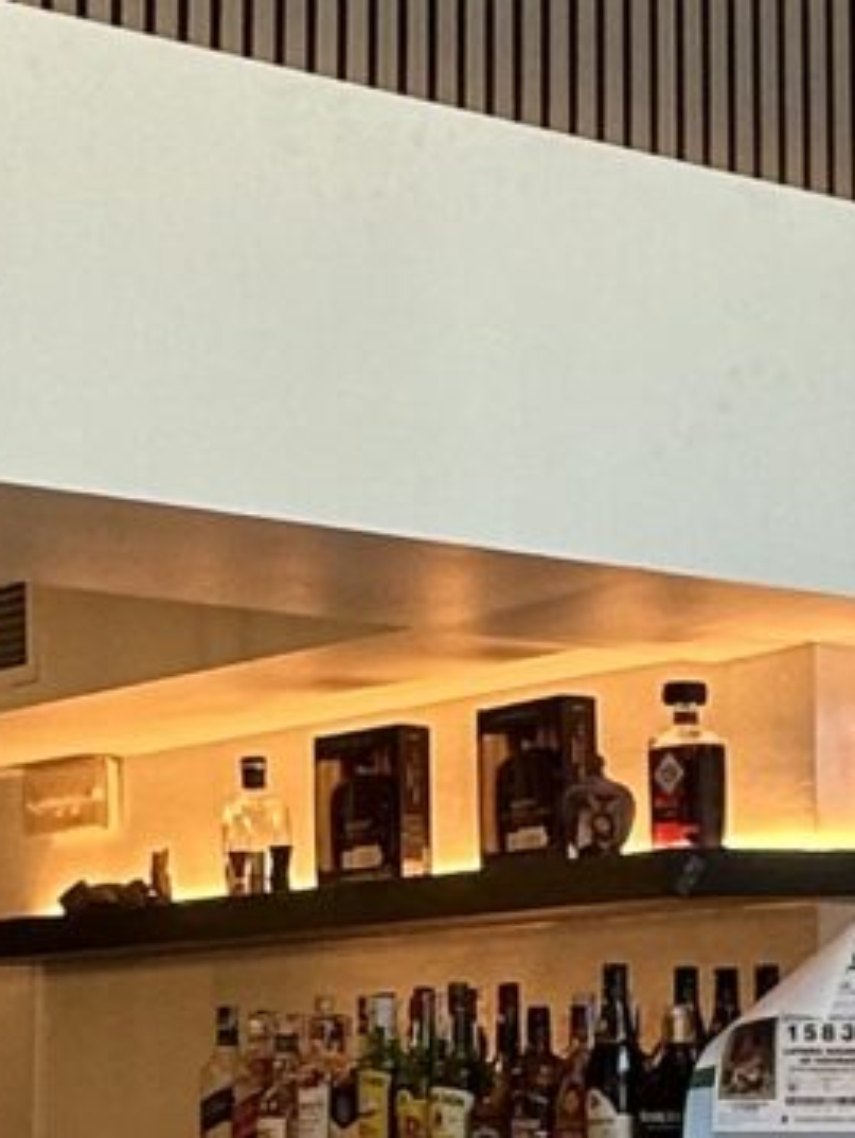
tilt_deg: +5.4
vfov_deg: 19.5
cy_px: 833
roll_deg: -0.3
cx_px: 515
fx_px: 3289
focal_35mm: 100
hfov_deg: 14.8
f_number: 2.2
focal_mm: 2.22
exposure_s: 1/99
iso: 64
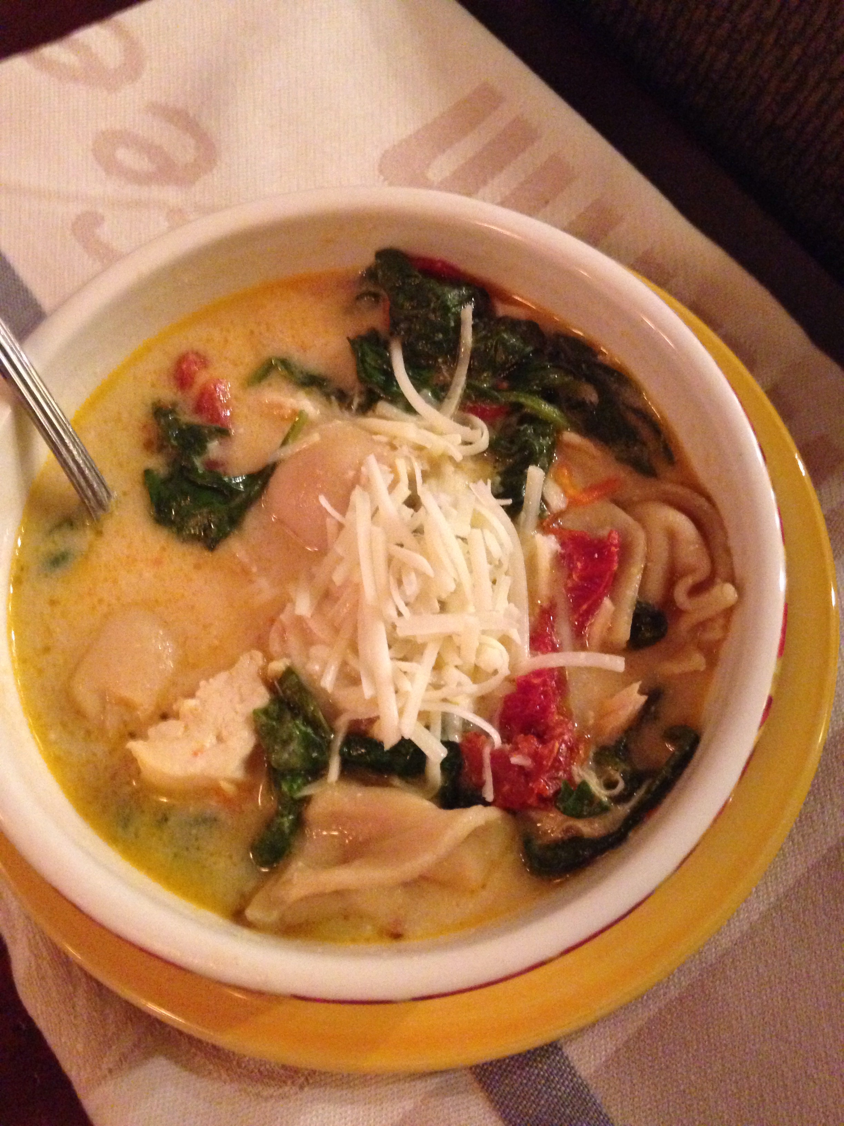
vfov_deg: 55.4
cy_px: 563
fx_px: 1073
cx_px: 422
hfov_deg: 42.9
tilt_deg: -69.6
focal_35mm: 33
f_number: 2.4
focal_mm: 4.12
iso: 640
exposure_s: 1/15
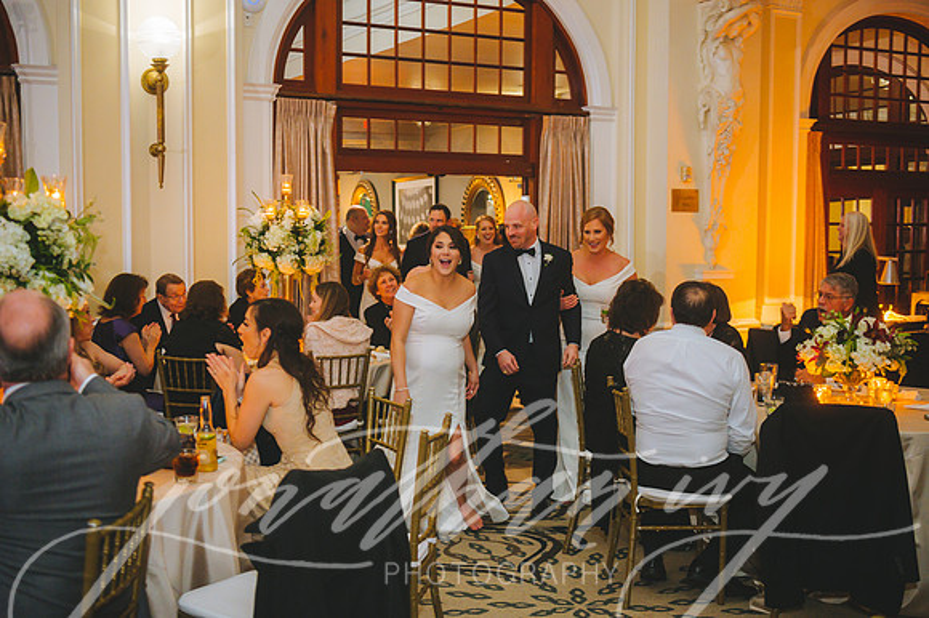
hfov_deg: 46.4
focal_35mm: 42
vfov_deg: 31.9
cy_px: 309
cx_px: 464
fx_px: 1083
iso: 2000
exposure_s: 1/100
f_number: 2.8
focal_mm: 42
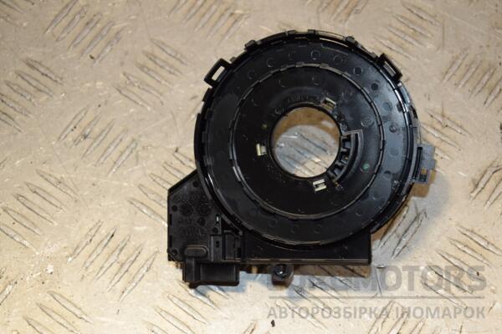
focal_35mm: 87
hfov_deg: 23.4
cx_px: 251
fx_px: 1213
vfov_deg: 15.7
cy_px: 167
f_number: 7.1
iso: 800
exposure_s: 1/200
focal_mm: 58
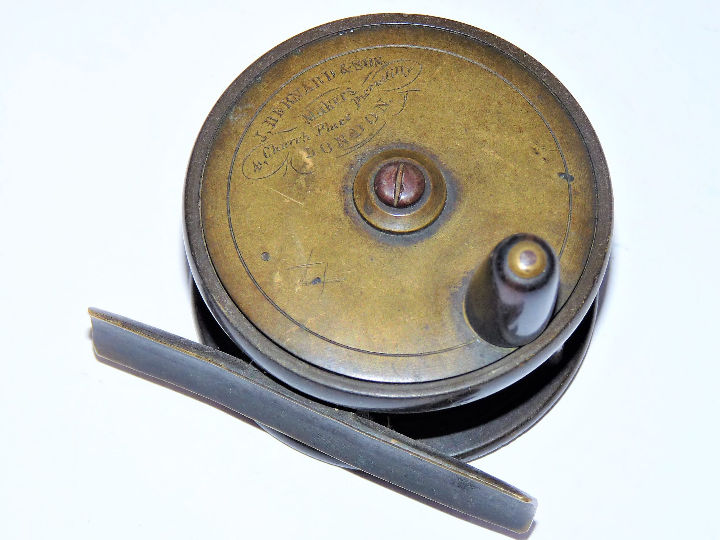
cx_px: 381
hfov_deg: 14.8
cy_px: 268
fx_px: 2766
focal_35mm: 133
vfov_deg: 11.1
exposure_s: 1/40
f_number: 3.6
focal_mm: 21.6
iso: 100
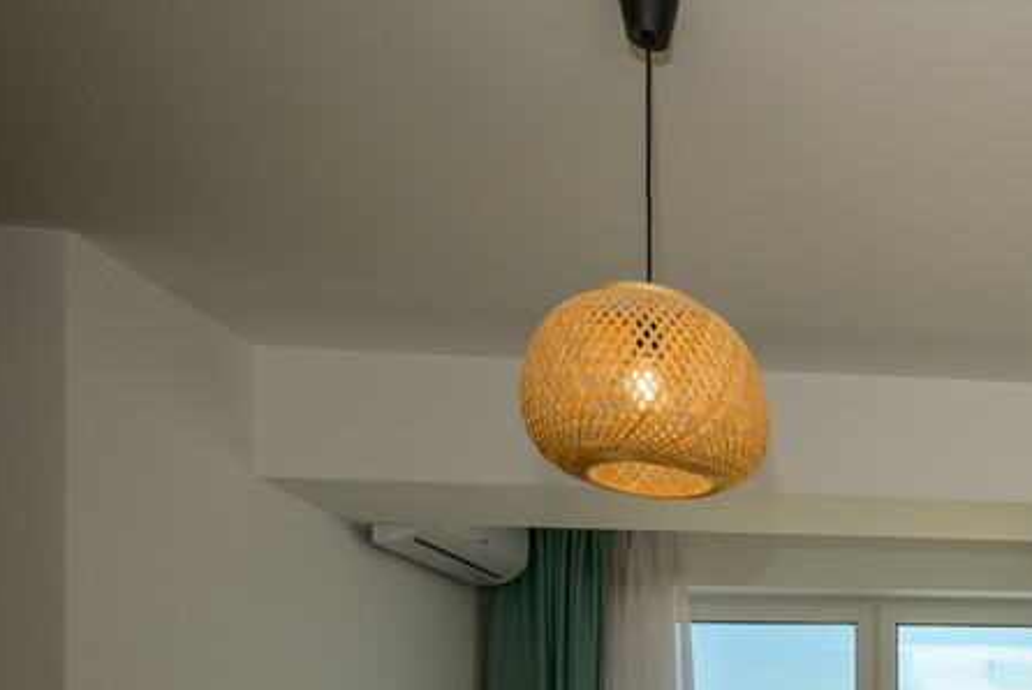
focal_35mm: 39
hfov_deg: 40.1
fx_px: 1119
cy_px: 784
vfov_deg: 30.2
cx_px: 1136
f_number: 13
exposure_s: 1/250
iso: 640
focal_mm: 17
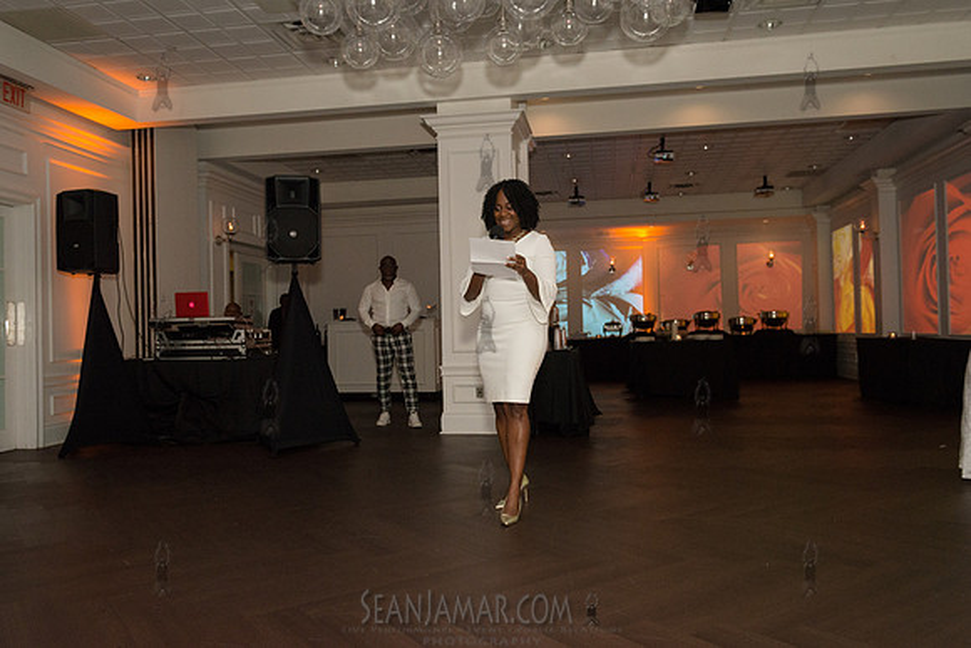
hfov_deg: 64.1
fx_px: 776
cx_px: 486
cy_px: 324
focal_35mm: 29
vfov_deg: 45.3
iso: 2500
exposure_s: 1/500
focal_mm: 28
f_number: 4
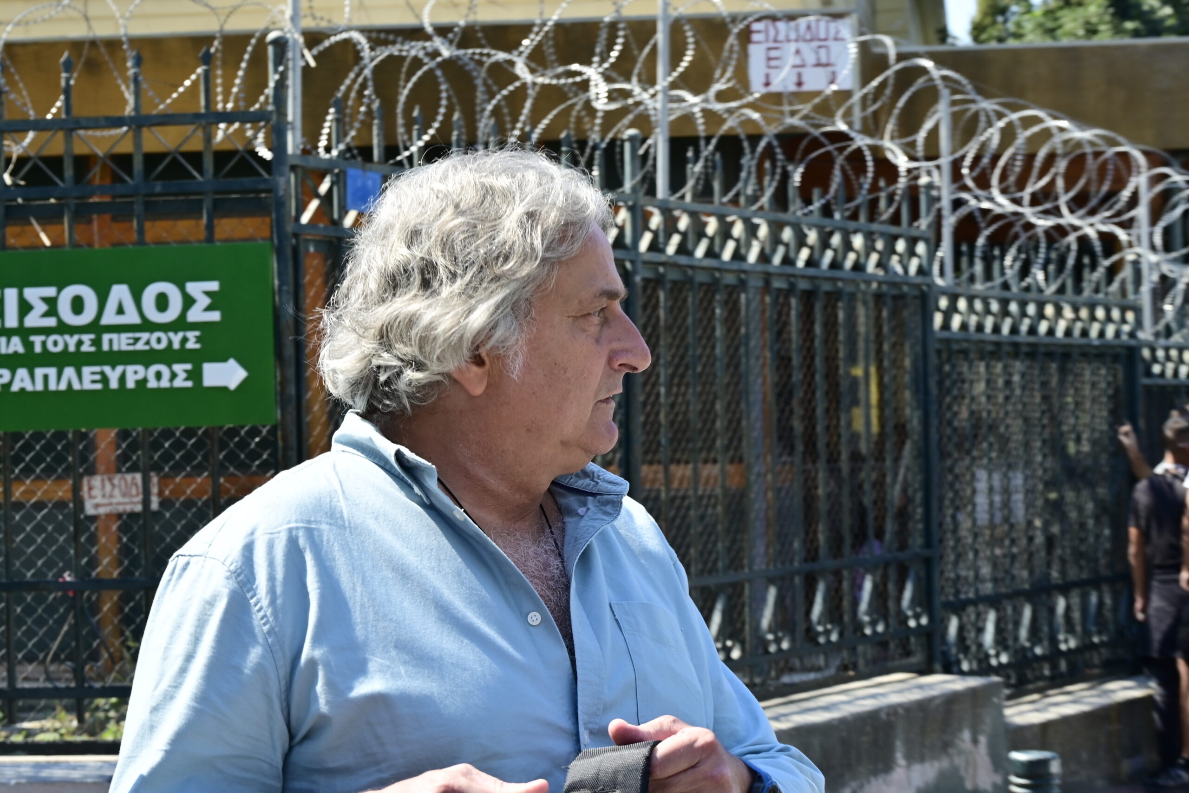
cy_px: 396
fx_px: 2873
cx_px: 594
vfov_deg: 15.7
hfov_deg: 23.4
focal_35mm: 87
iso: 200
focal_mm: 58
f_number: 9
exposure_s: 1/200
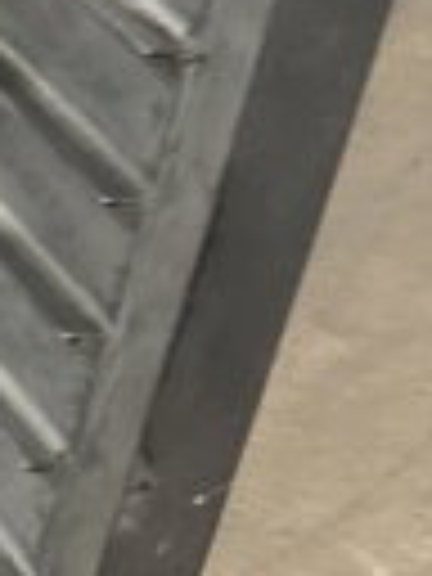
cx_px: -738
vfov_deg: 12.7
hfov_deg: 8.6
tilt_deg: -32.6
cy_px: 686
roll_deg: -5.8
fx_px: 2529
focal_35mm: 152
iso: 250
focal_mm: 6.86
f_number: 1.78
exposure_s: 1/63
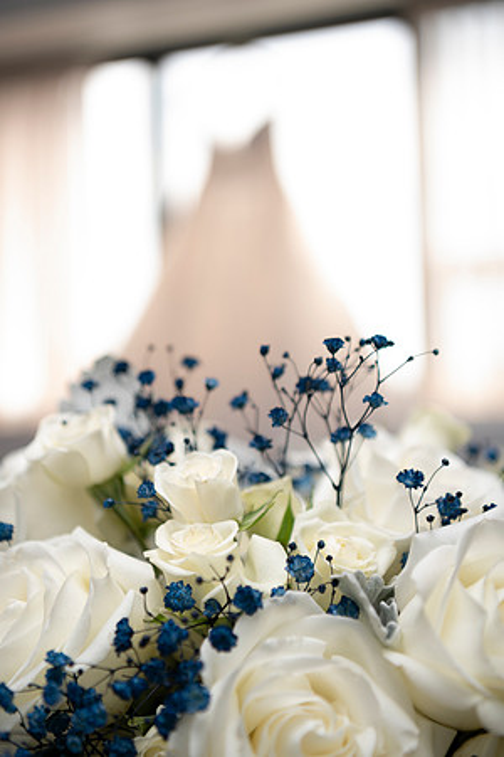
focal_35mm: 52
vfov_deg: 38.2
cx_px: 252
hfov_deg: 26.0
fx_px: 1092
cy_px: 378
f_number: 2.8
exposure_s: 1/100
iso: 50
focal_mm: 52
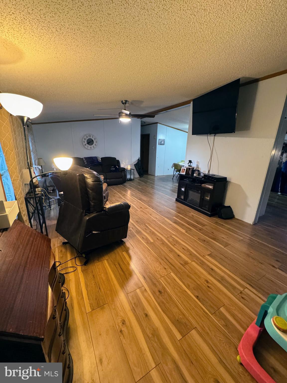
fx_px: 155
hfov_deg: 85.7
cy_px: 192
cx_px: 144
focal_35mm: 14
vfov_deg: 102.1
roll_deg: -1.0
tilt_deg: -16.3
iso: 1000
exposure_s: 1/60
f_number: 2.2
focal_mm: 2.22
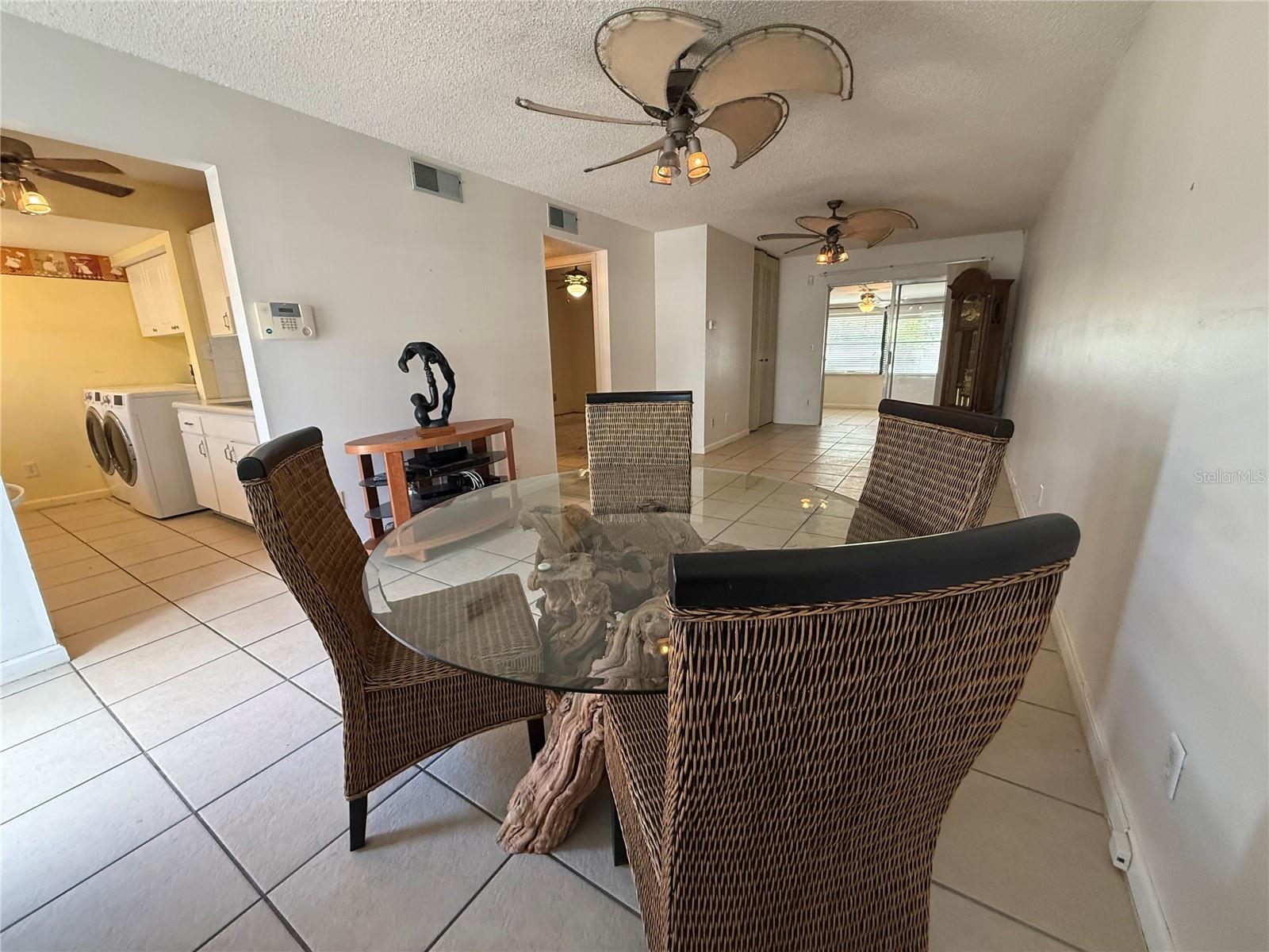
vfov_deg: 85.7
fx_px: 513
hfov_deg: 102.1
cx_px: 634
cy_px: 476
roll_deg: +1.3
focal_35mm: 14
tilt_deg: -13.3
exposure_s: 1/120
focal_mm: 2.22
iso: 400
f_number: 2.2
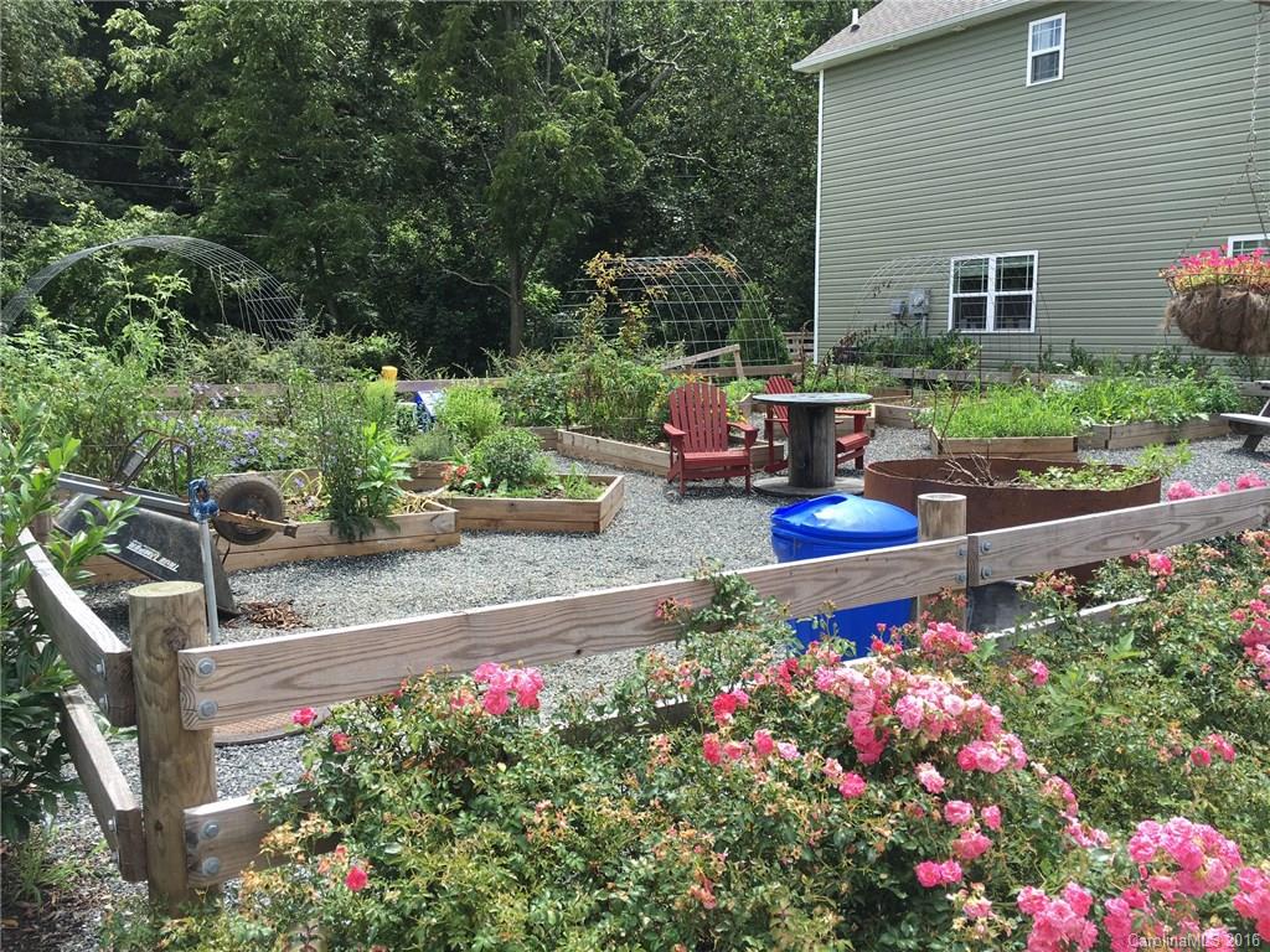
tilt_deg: -7.5
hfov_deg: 61.7
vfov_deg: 48.2
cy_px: 476
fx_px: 1064
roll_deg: +0.5
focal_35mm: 29
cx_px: 635
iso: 25
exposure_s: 1/874
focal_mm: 4.15
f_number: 2.2
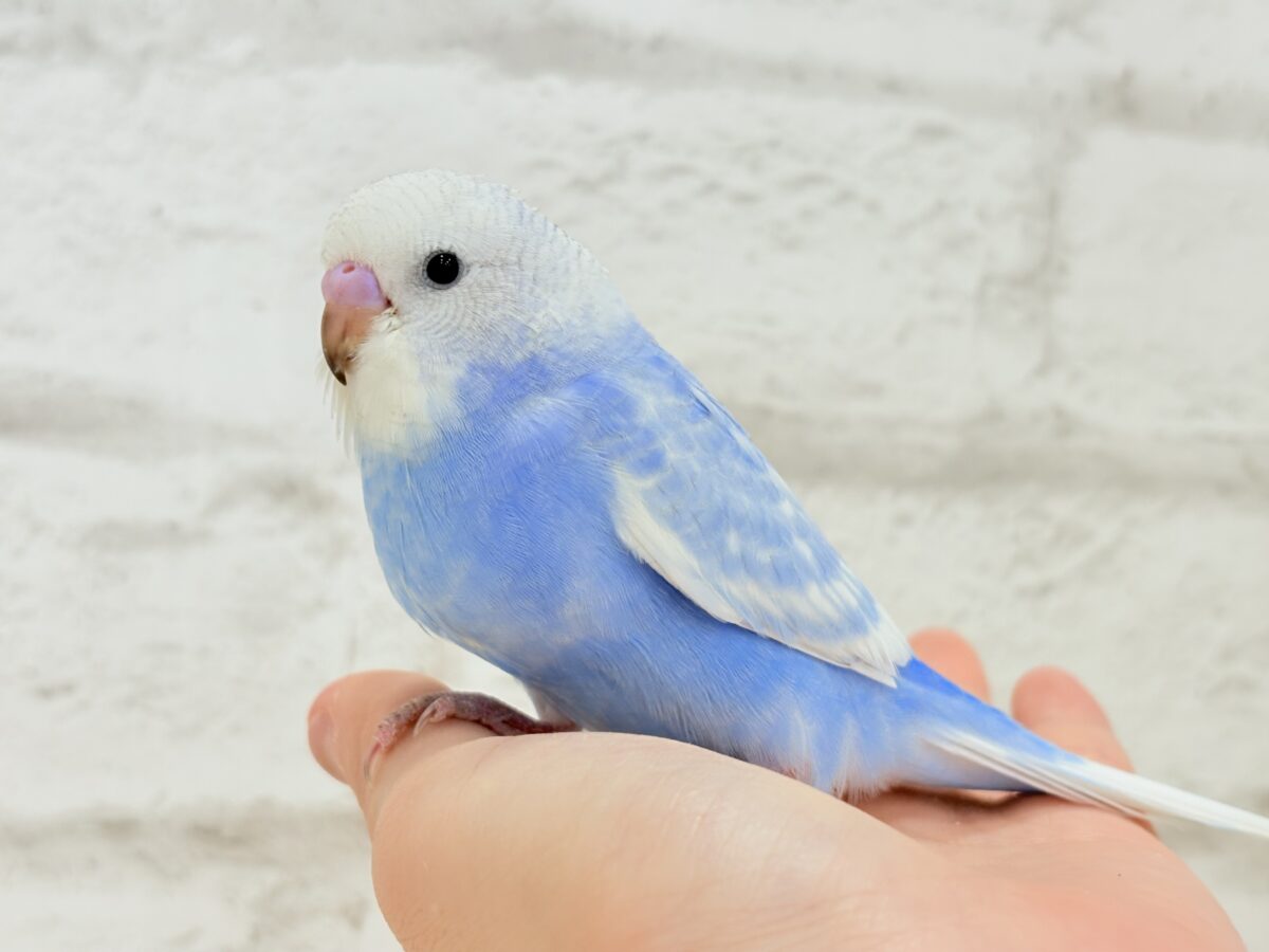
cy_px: 476
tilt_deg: +1.4
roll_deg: -1.9
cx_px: 634
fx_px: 1906
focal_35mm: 52
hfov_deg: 36.8
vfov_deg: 28.0
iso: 64
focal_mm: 5.96
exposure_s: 1/100
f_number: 1.6
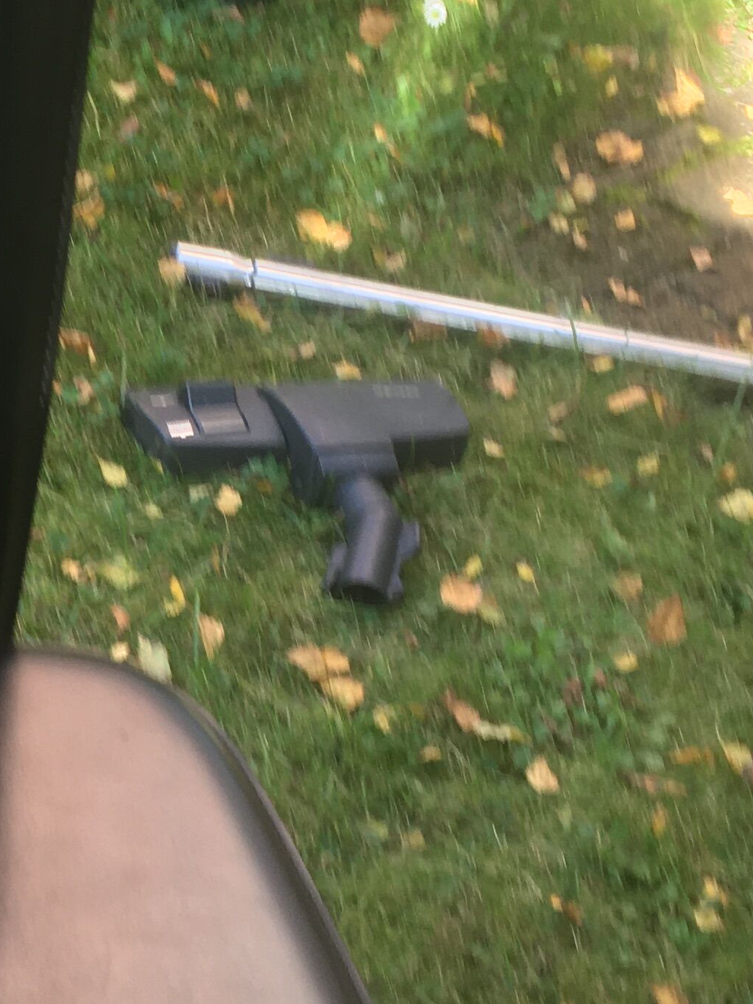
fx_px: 2465
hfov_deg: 17.0
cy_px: 445
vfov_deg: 23.0
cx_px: -2
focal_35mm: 85
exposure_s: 1/100
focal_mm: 4.15
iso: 25
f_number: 2.2
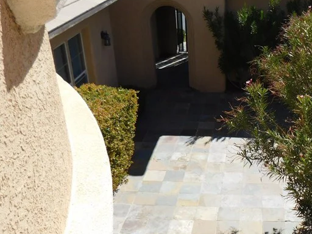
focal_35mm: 46
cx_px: 268
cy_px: 138
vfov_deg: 31.4
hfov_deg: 38.9
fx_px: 415
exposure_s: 1/500
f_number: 6
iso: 125
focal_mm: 4
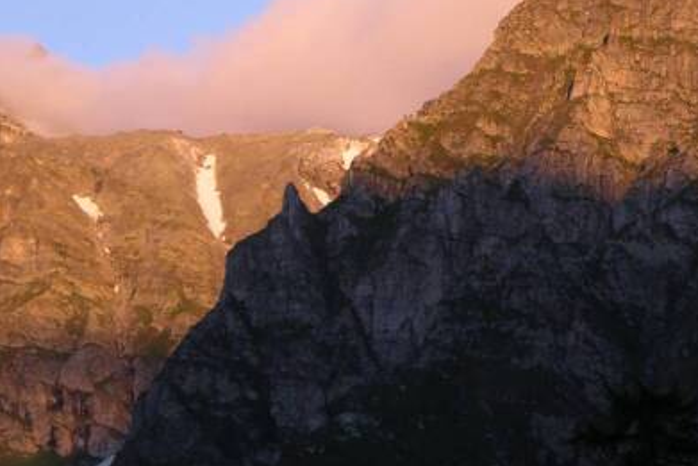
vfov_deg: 5.4
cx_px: 482
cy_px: 100
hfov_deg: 8.1
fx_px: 4907
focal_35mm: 253
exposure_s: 1/125
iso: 50
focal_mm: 23.7
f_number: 3.6
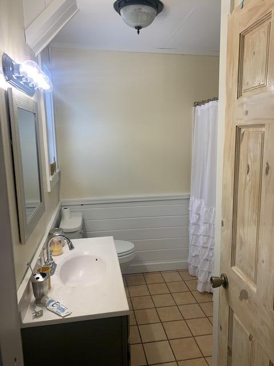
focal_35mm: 26
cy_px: 183
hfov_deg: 53.1
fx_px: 274
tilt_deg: -9.7
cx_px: 137
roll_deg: +0.5
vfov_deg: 67.3
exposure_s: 1/120
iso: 64
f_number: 1.8
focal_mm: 4.25
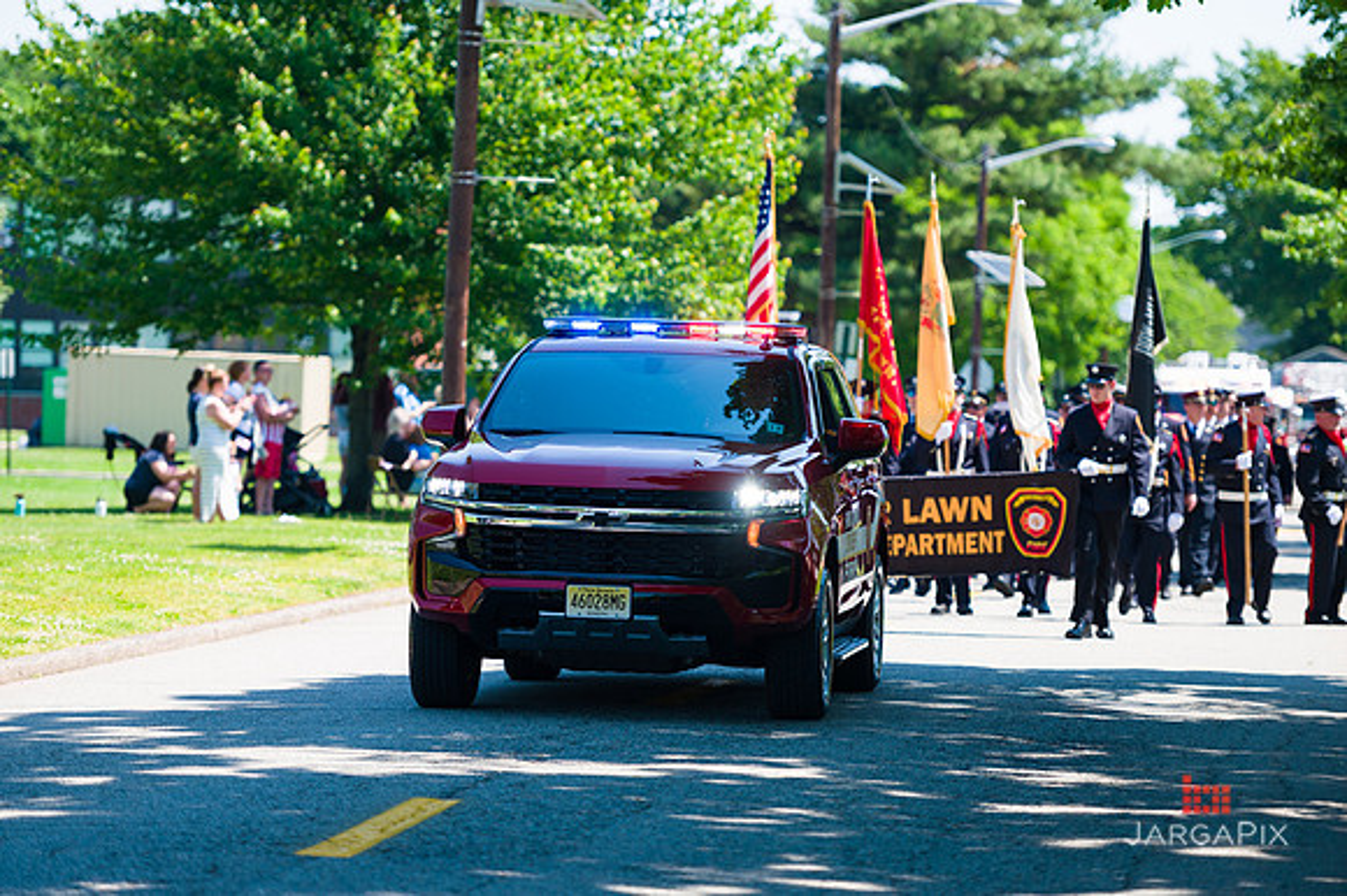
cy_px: 448
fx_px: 5796
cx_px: 674
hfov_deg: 13.3
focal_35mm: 155
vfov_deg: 8.8
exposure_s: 1/2500
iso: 200
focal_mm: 155
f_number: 3.2
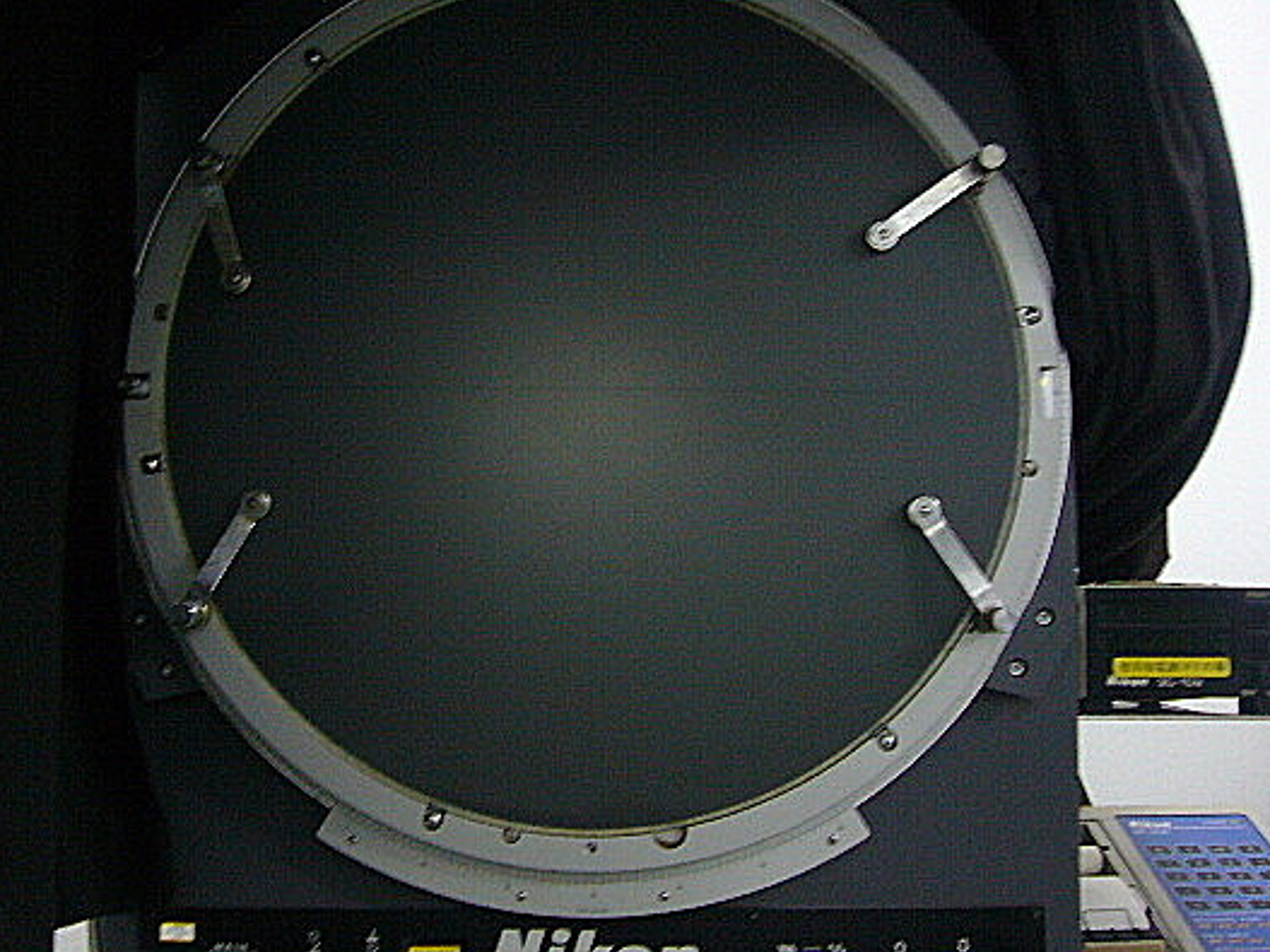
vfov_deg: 41.8
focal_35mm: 34
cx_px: 552
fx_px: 1247
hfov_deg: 53.8
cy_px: 480
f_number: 2.8
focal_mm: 4.6
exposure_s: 1/8
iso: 200
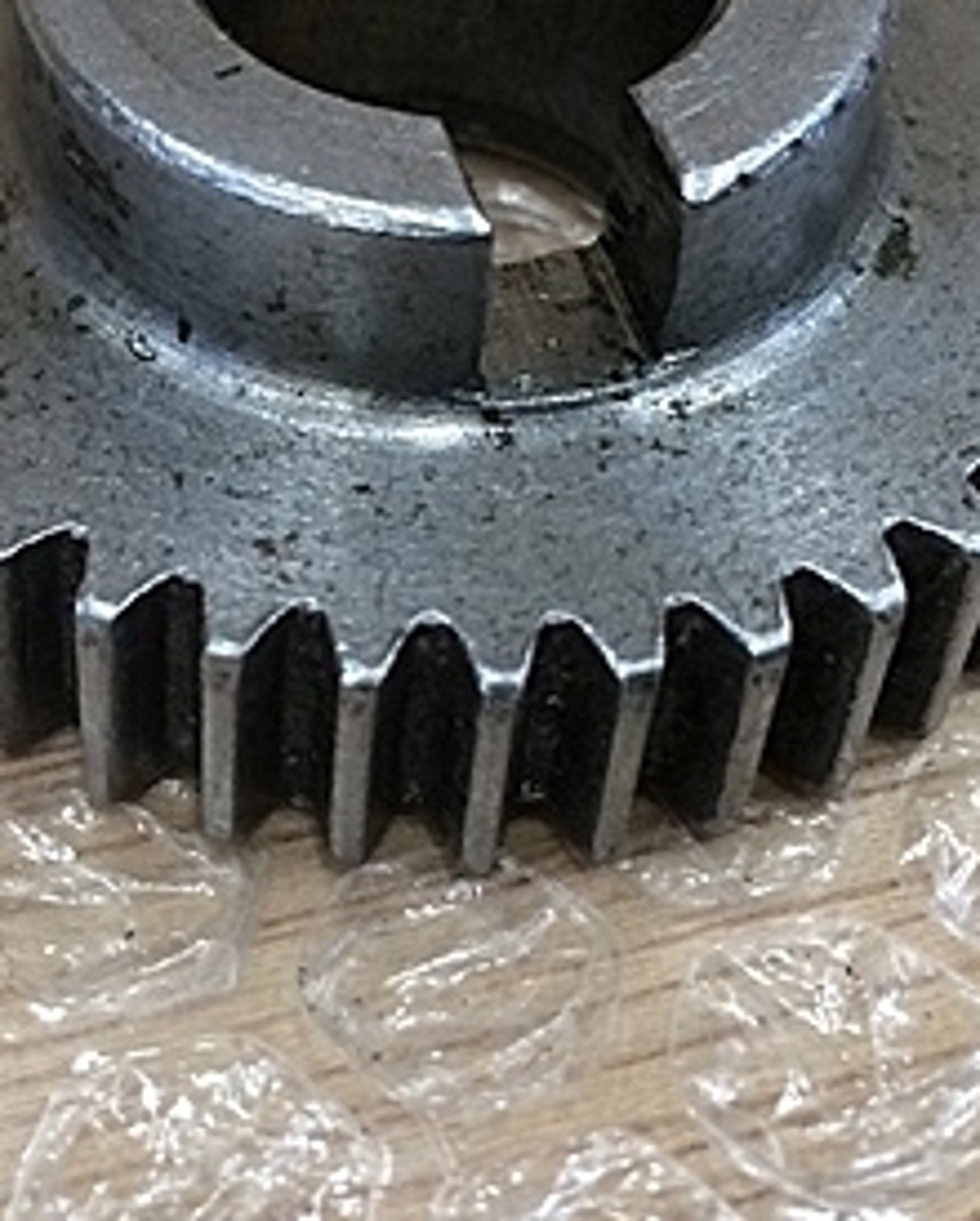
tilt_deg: -50.4
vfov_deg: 28.6
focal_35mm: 66
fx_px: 2388
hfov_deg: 23.0
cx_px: 241
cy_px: 504
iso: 100
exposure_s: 1/30
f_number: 2.2
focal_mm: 4.15
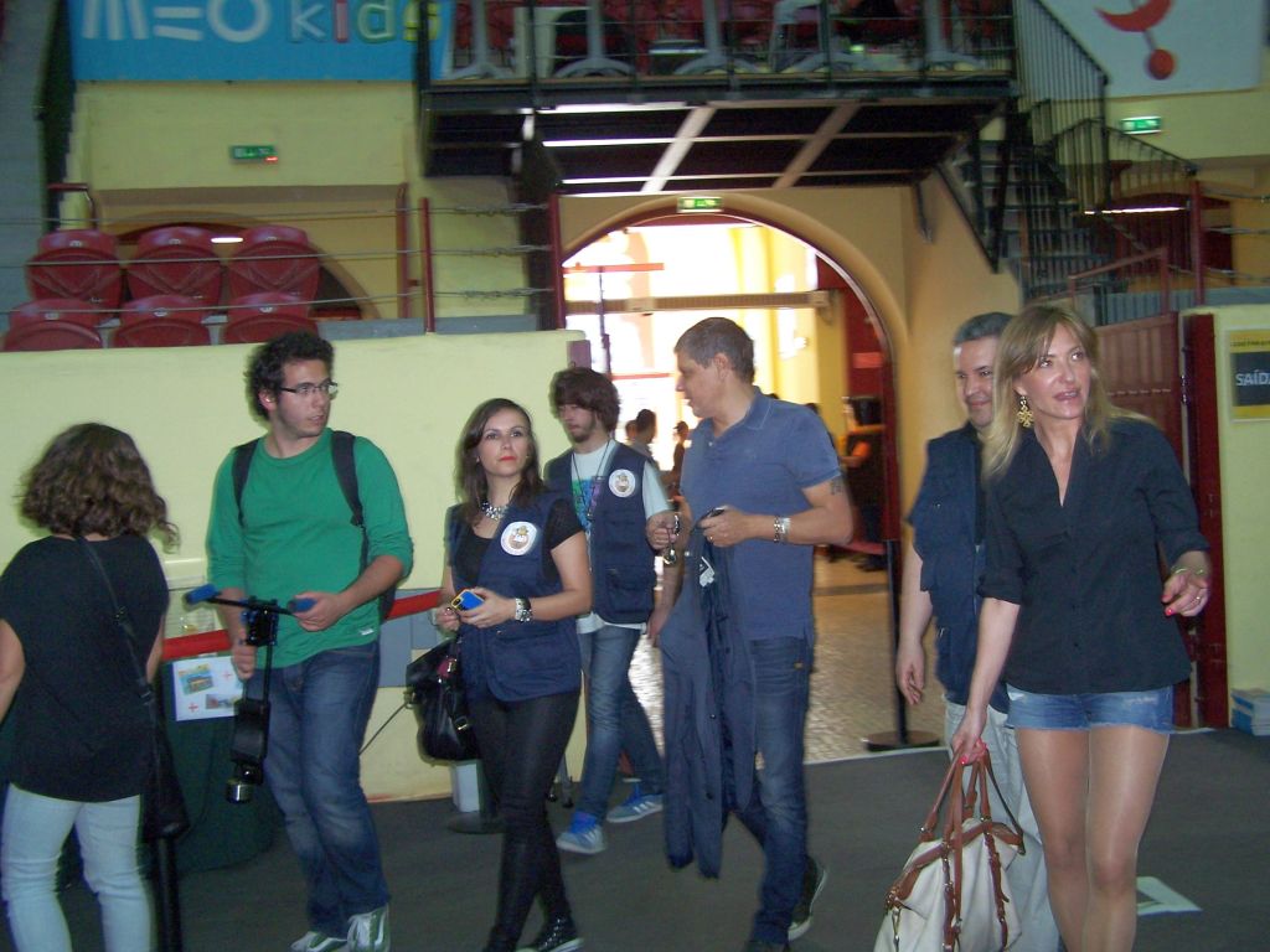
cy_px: 476
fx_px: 1394
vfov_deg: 37.7
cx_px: 635
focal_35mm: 38
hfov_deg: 49.0
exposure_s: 1/60
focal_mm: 6.3
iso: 140
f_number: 2.8
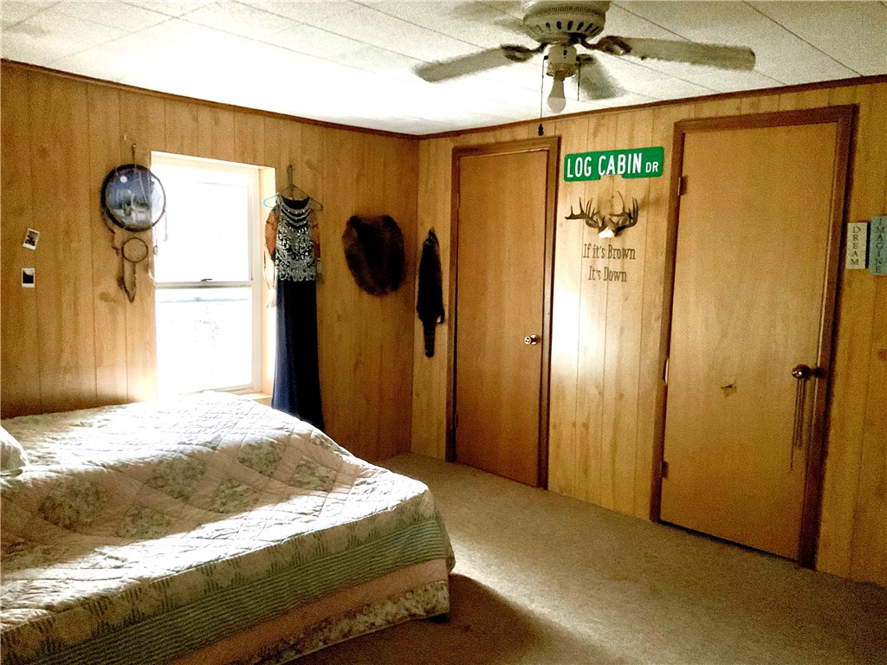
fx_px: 743
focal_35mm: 29
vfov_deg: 48.2
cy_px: 332
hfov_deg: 61.7
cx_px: 444
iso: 500
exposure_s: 1/24
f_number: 1.8
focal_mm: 3
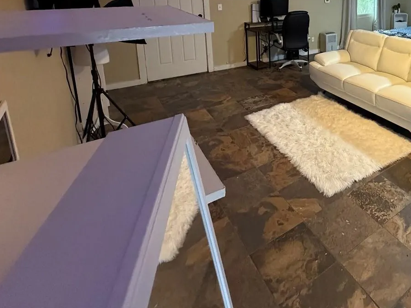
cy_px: 34
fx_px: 297
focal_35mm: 25
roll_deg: -1.0
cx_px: 358
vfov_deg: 49.3
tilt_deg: -10.7
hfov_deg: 60.5
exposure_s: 1/60
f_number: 2.2
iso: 640
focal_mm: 2.22
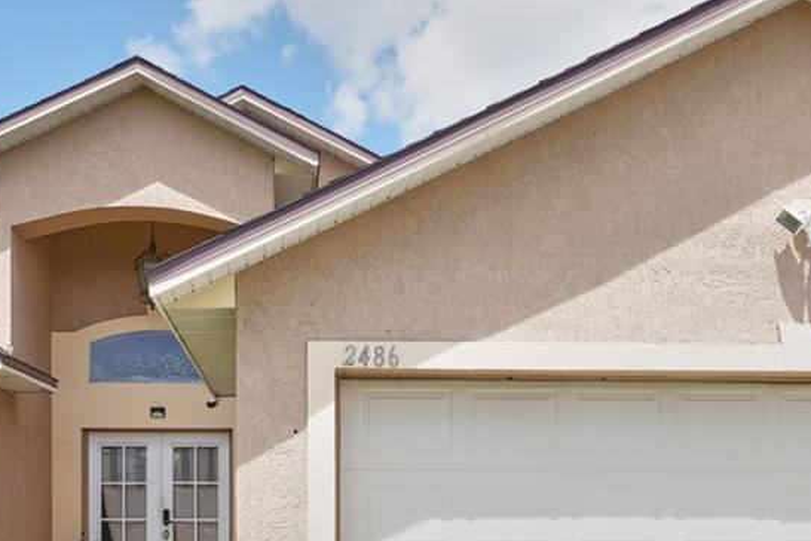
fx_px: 924
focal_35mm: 41
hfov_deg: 47.2
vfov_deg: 30.9
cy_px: 504
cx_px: 334
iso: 100
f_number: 7.1
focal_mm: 14
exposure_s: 1/200
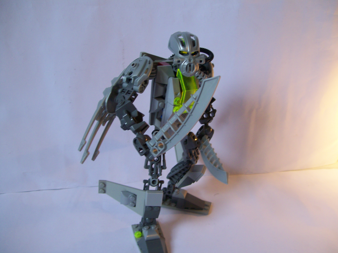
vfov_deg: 39.7
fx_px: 352
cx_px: 169
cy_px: 126
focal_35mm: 36
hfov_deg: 51.4
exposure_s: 1/32
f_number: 2.7
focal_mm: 6
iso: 89
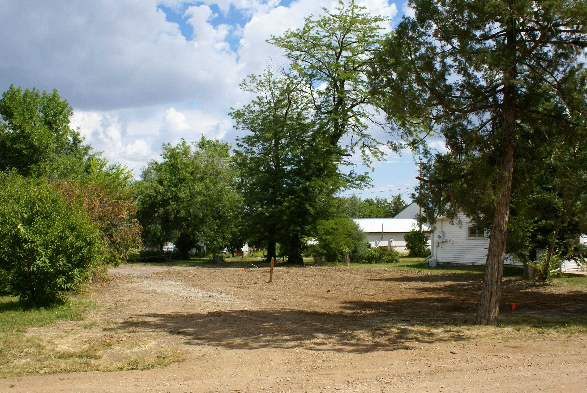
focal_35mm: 39
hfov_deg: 49.5
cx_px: 294
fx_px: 636
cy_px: 196
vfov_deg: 34.3
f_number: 9
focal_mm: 26
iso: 400
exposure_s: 1/1000
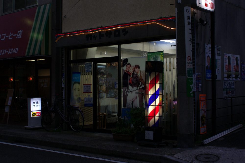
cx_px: 122
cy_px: 82
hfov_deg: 46.4
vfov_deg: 31.9
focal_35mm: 42
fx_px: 286
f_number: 5
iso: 320
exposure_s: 1/50
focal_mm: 28
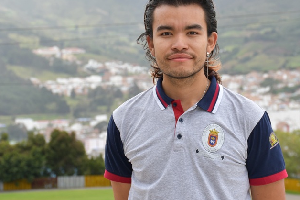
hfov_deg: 13.0
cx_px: 189
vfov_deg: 8.7
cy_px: 79
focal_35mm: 158
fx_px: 1316
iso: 200
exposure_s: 1/250
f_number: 7.1
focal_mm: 62
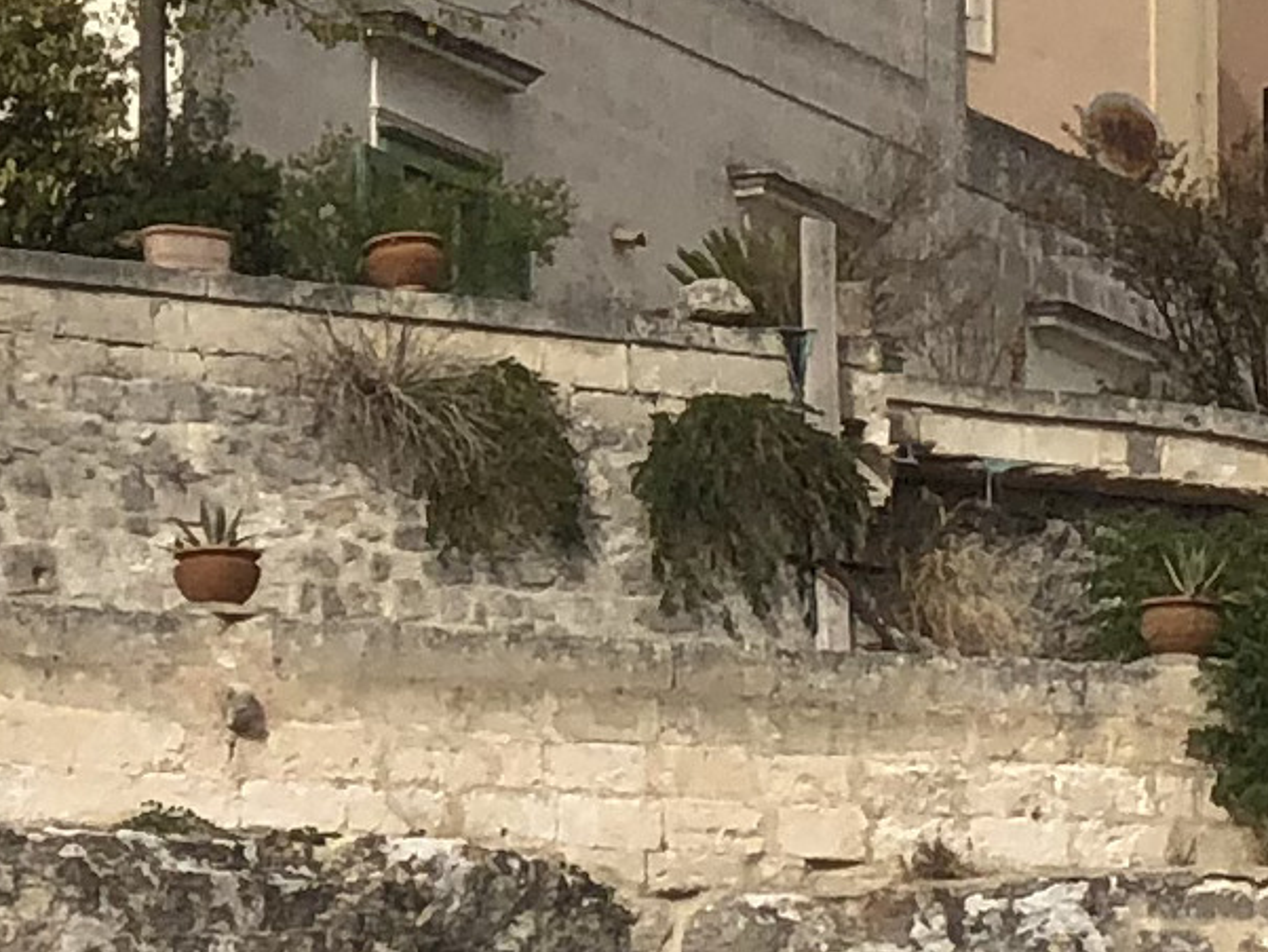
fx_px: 12677
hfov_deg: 5.6
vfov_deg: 4.3
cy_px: 1045
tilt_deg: +6.4
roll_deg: +1.7
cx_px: 2513
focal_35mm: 346
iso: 16
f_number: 2.4
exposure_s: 1/1473
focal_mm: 6
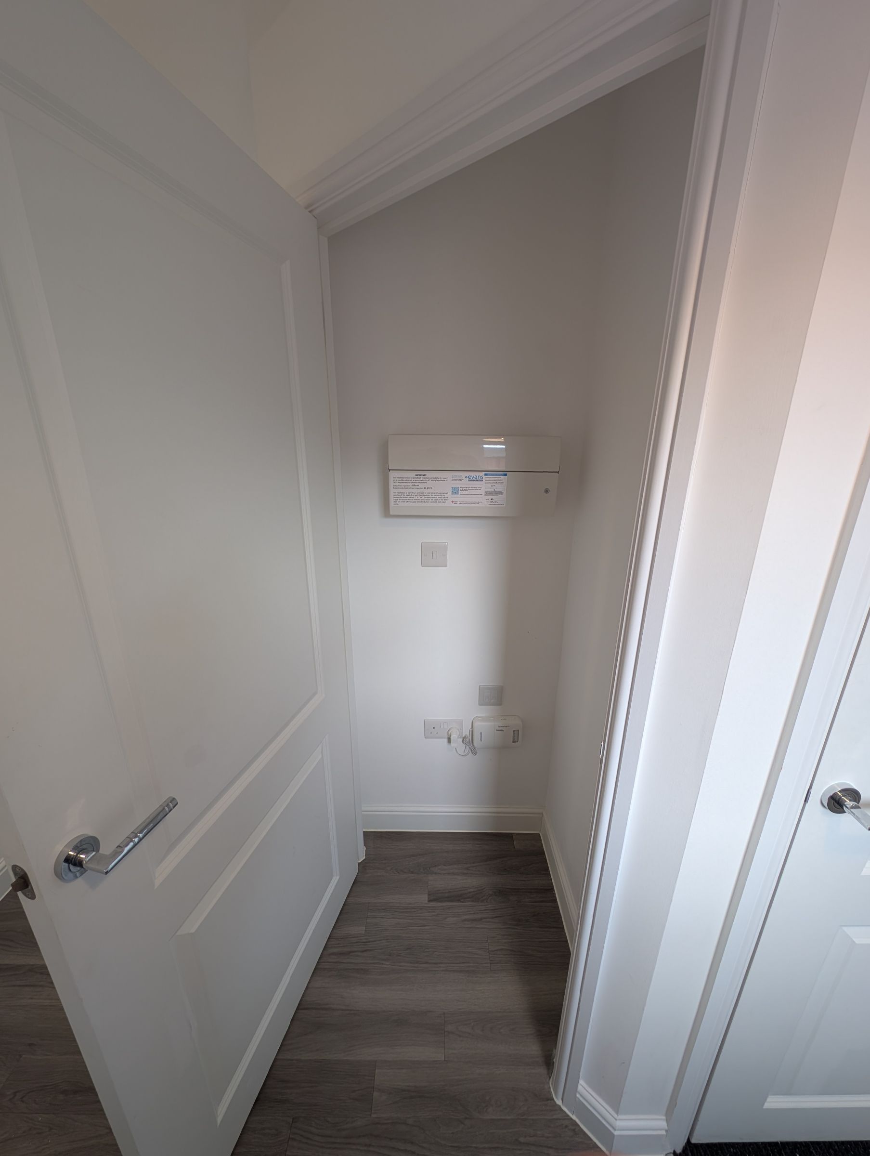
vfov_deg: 110.5
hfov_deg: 94.6
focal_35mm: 12
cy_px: 578
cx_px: 435
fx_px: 401
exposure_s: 1/49.7
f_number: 1.95
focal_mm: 2.23
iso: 41
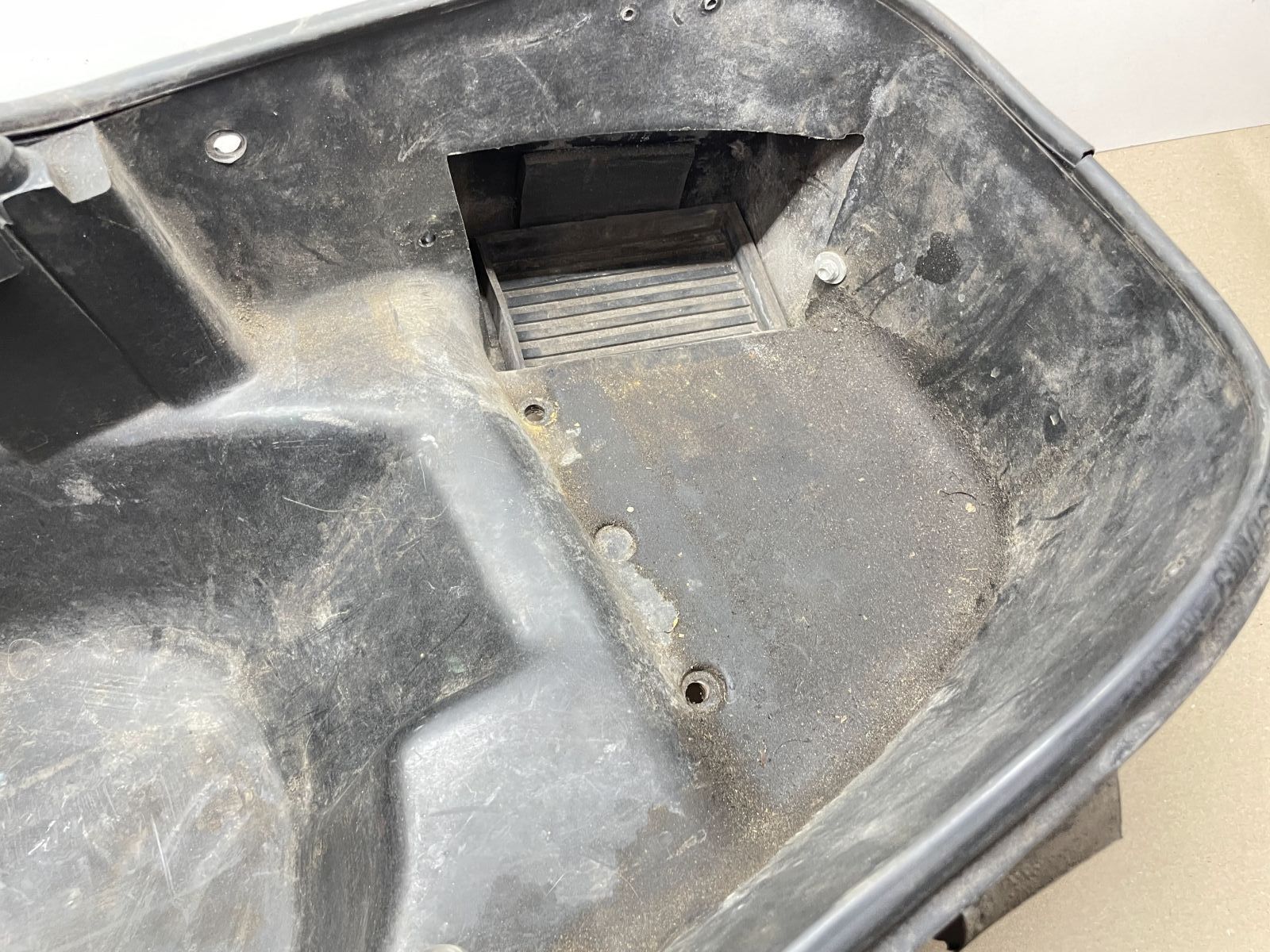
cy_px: 476
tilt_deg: -67.6
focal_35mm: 26
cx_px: 635
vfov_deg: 53.1
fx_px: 954
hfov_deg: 67.3
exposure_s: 1/50
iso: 250
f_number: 1.6
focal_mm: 4.2
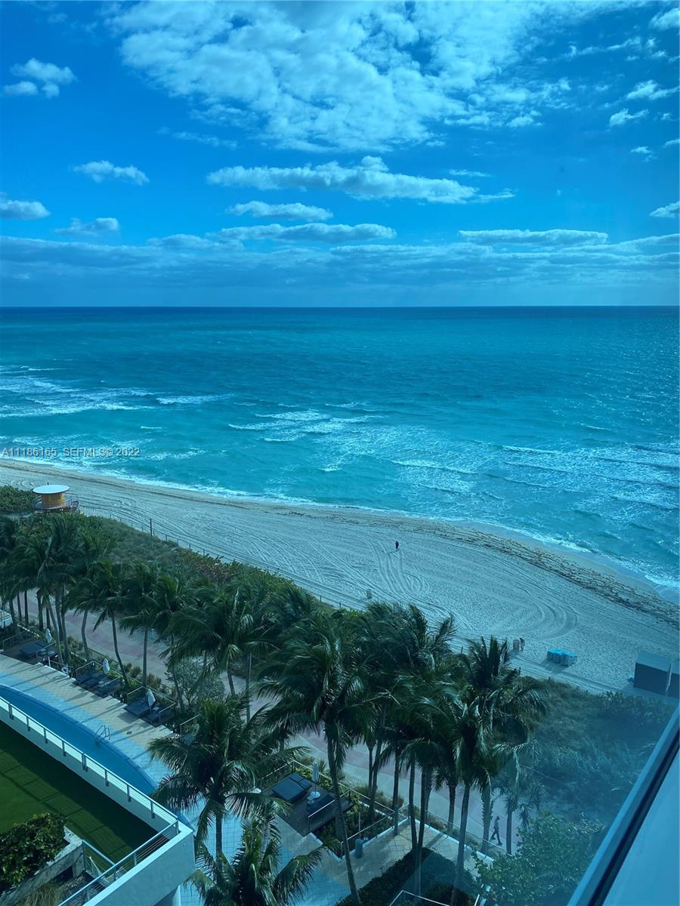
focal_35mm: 26
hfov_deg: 53.1
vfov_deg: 67.3
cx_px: 340
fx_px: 681
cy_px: 453
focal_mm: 4.25
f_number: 1.8
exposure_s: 1/2141
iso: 32
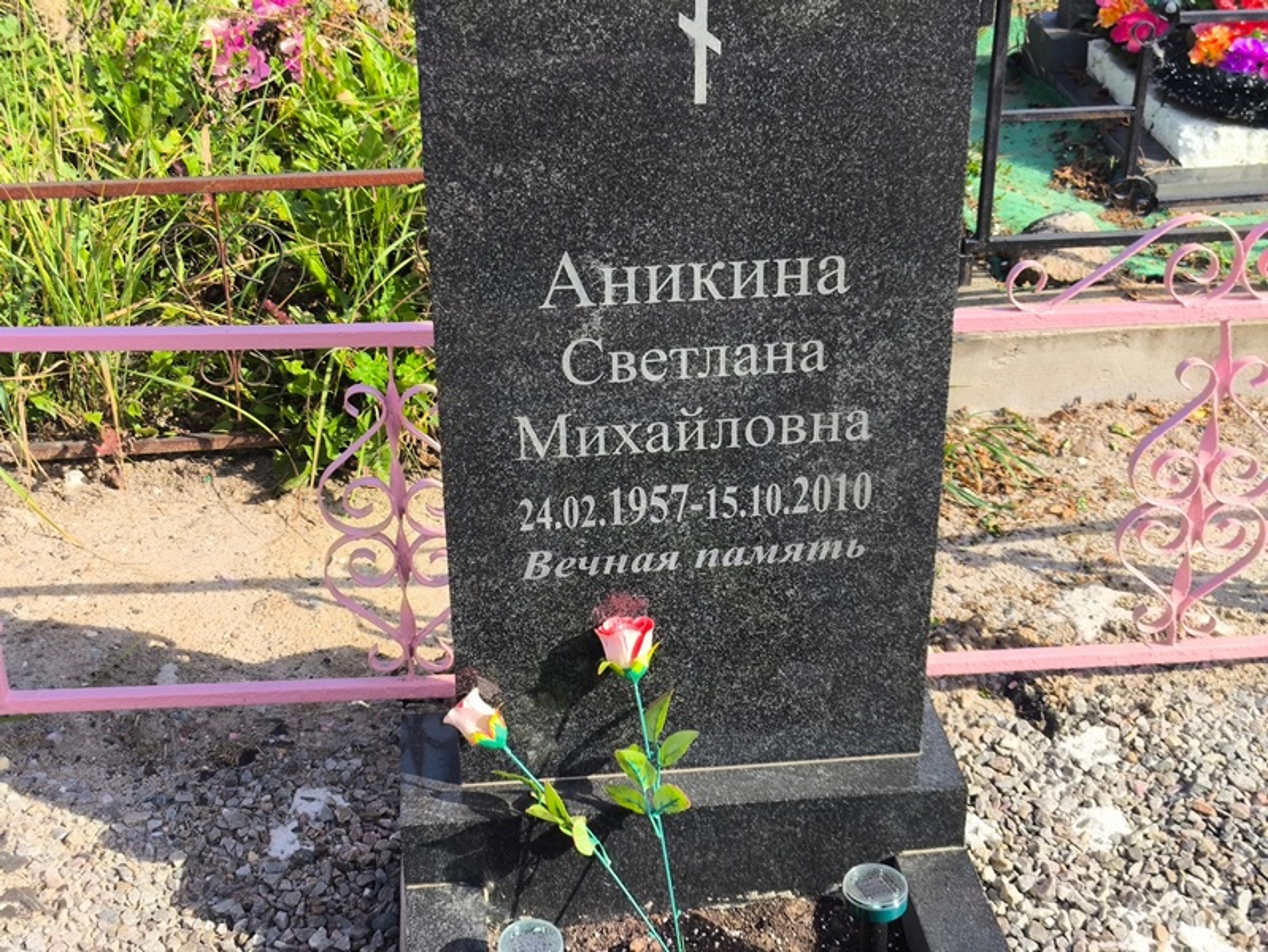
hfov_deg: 38.2
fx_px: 1832
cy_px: 476
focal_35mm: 50
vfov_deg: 29.1
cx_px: 634
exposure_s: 1/690
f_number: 1.7
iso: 50
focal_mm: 4.71
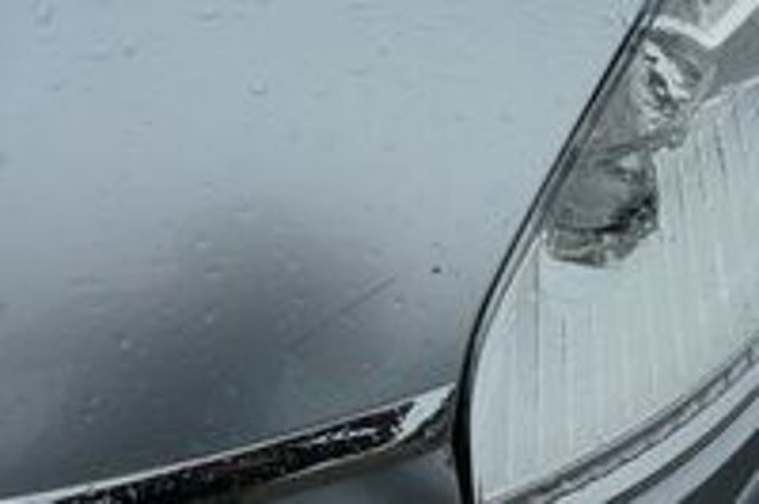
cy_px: 252
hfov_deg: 62.0
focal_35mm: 30
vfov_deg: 43.5
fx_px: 632
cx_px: 380
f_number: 3
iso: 125
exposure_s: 1/1600
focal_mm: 11.1
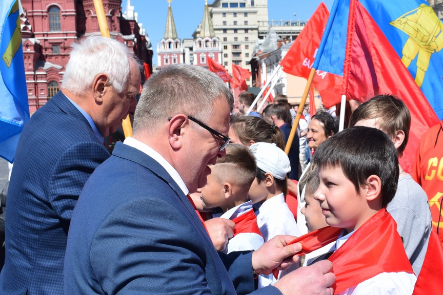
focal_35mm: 52
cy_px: 157
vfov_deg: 26.0
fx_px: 640
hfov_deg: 38.1
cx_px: 257
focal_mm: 26
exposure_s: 1/400
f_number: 10
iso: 200
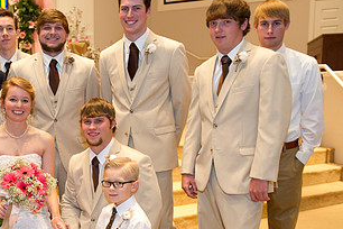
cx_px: 68
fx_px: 524
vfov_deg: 24.4
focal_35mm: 55
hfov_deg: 35.1
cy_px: 167
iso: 1250
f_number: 4
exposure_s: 1/80
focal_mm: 29
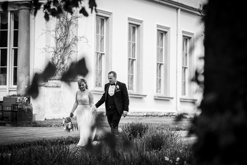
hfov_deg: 12.8
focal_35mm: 160
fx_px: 1098
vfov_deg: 8.6
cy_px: 82
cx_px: 124
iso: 160
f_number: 4.5
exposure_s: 1/400
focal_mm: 160
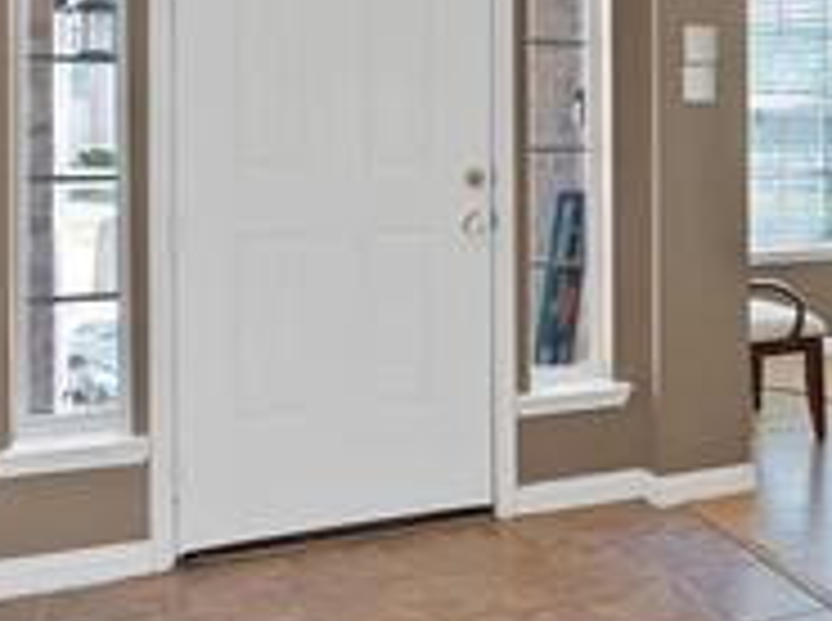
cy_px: 130
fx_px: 960
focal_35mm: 40
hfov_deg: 45.7
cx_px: 594
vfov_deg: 34.8
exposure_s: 1/2.5
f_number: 9
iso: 640
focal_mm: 12
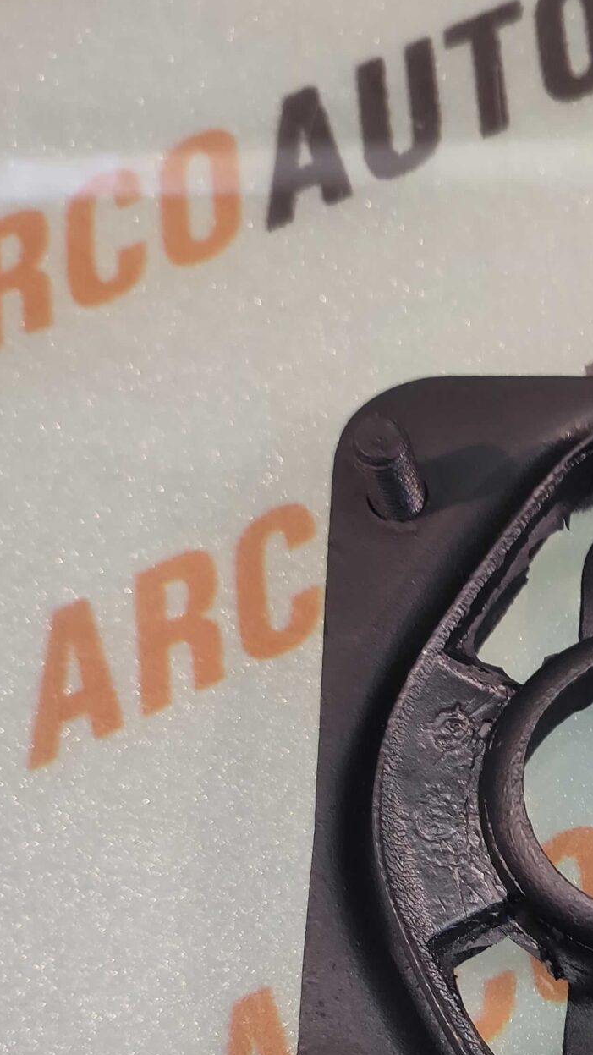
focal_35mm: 38
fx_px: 1063
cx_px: 694
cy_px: 821
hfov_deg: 27.7
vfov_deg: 50.1
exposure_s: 1/33
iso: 100
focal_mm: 4.74
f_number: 1.79
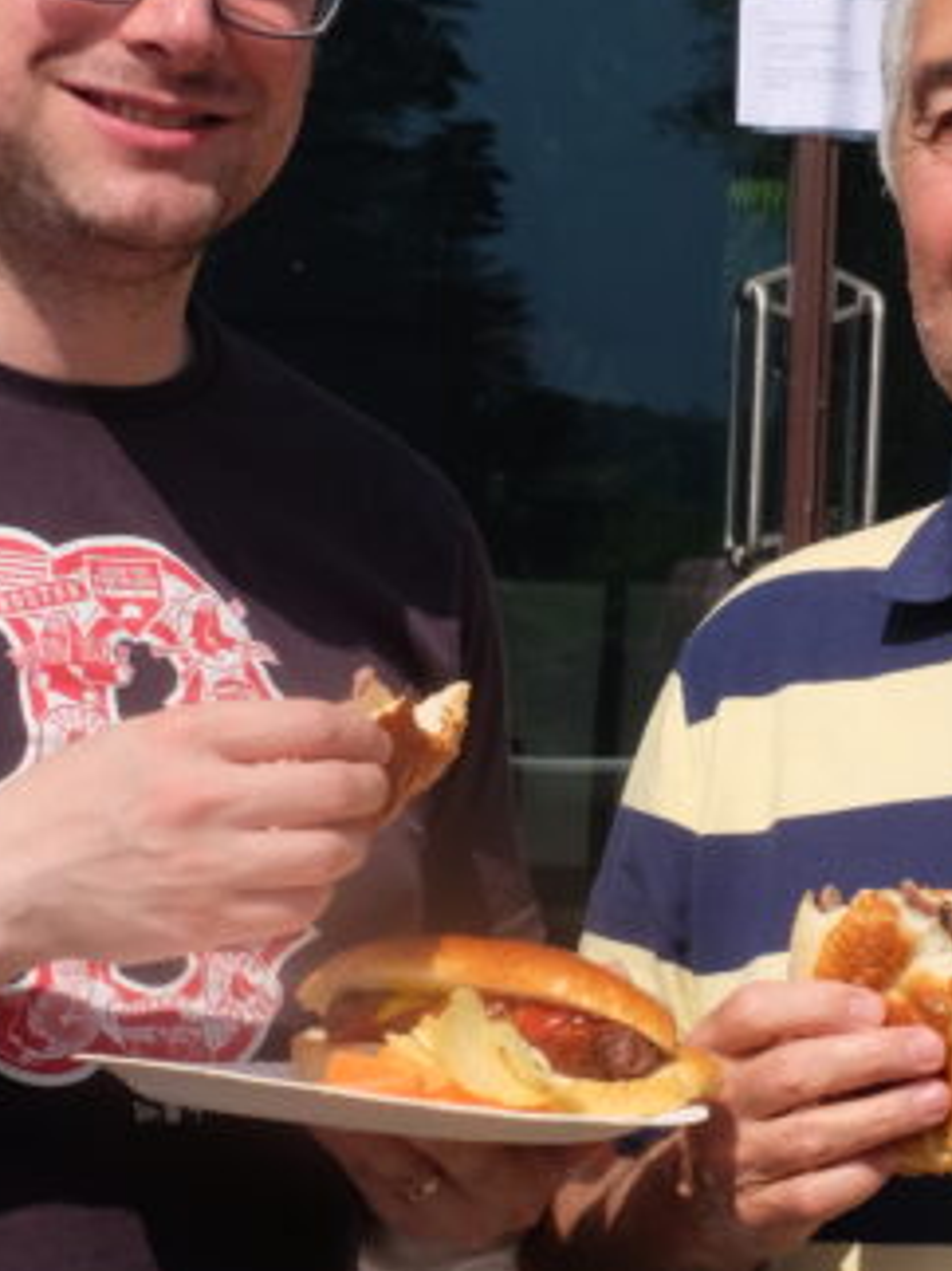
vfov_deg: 15.4
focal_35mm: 128
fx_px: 4697
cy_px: 921
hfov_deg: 11.5
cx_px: 777
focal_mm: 28.2
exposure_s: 1/350
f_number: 13
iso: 400
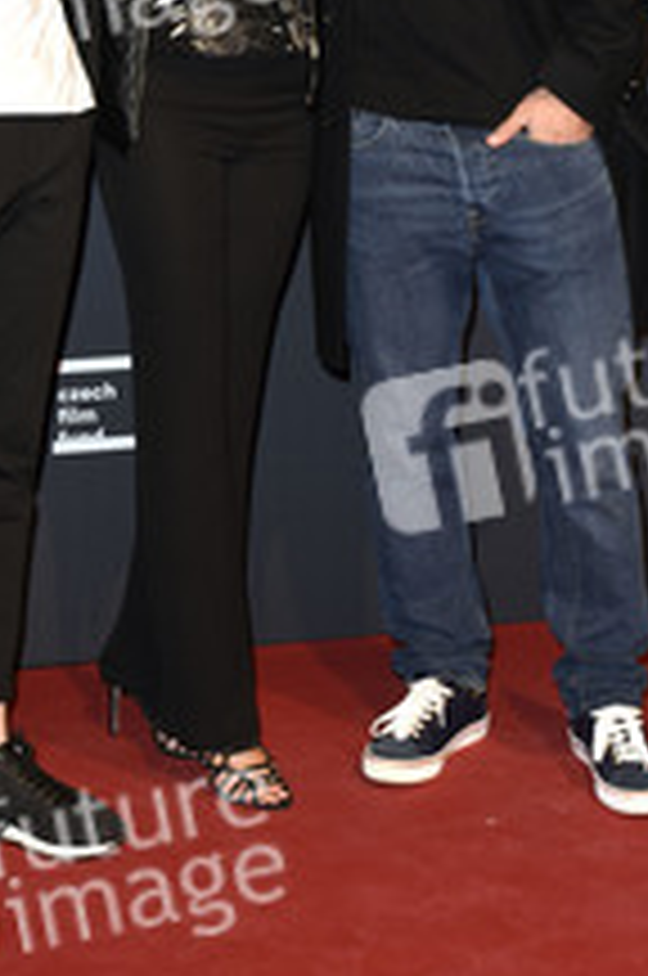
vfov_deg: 20.8
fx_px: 2625
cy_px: 202
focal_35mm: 97
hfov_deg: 14.0
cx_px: 184
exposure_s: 1/160
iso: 500
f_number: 6.3
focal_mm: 35
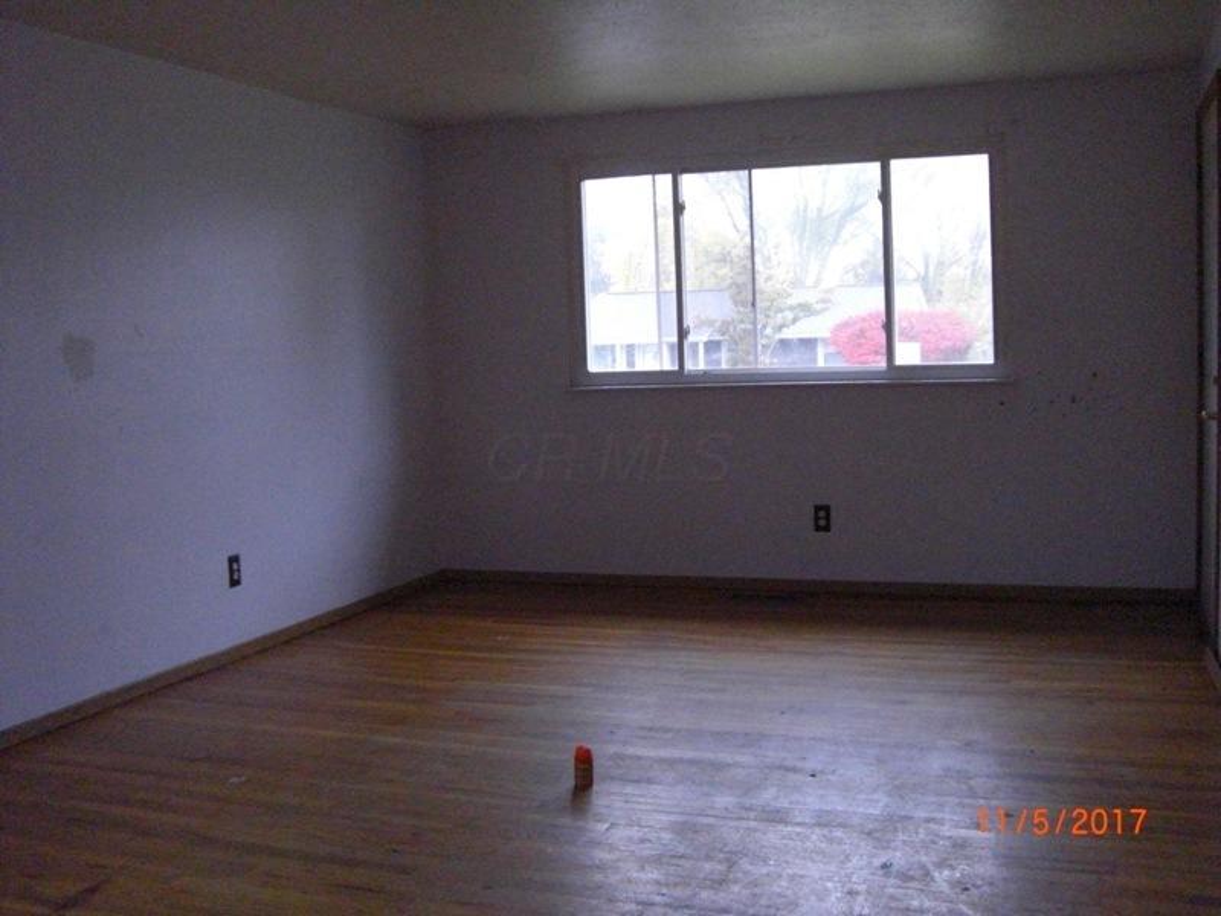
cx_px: 610
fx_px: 1340
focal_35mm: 38
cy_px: 458
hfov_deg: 49.0
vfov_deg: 37.7
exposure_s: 1/100
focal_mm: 6.2
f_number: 2.7
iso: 800
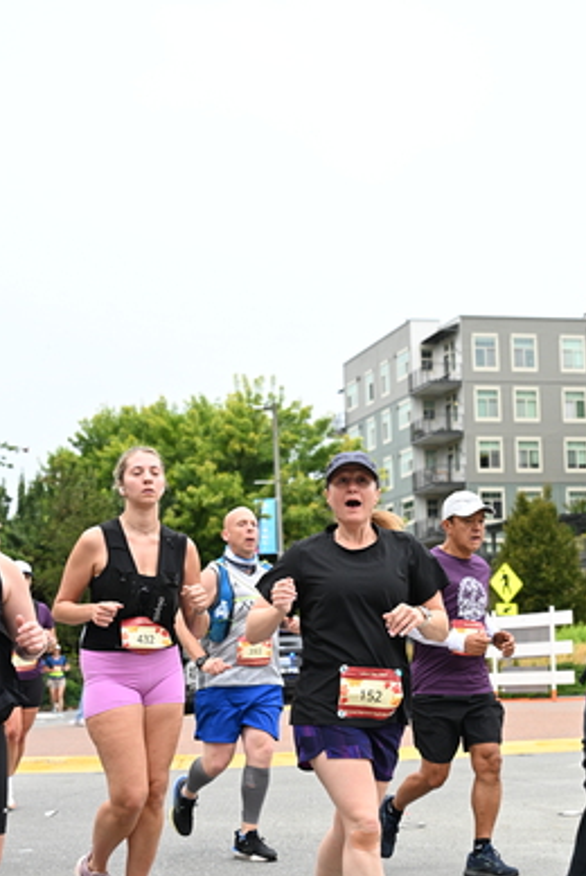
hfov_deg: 21.0
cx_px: 303
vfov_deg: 30.7
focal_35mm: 65
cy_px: 570
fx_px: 1584
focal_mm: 46
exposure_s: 1/800
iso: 1600
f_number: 4
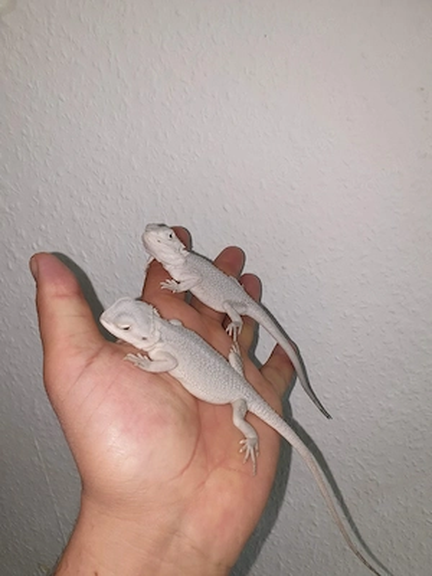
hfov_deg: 53.1
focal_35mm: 26
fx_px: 433
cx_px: 216
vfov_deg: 67.3
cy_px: 288
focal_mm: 4.3
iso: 50
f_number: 2.4
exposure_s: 1/159
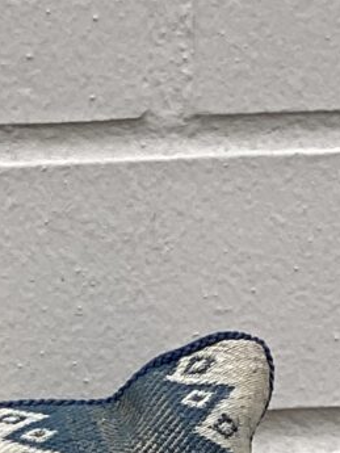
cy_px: 1220
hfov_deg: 3.8
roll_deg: +1.4
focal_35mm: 386
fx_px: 5052
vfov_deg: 4.9
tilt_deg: -23.7
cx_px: -411
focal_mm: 6
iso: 20
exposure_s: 1/197
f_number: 2
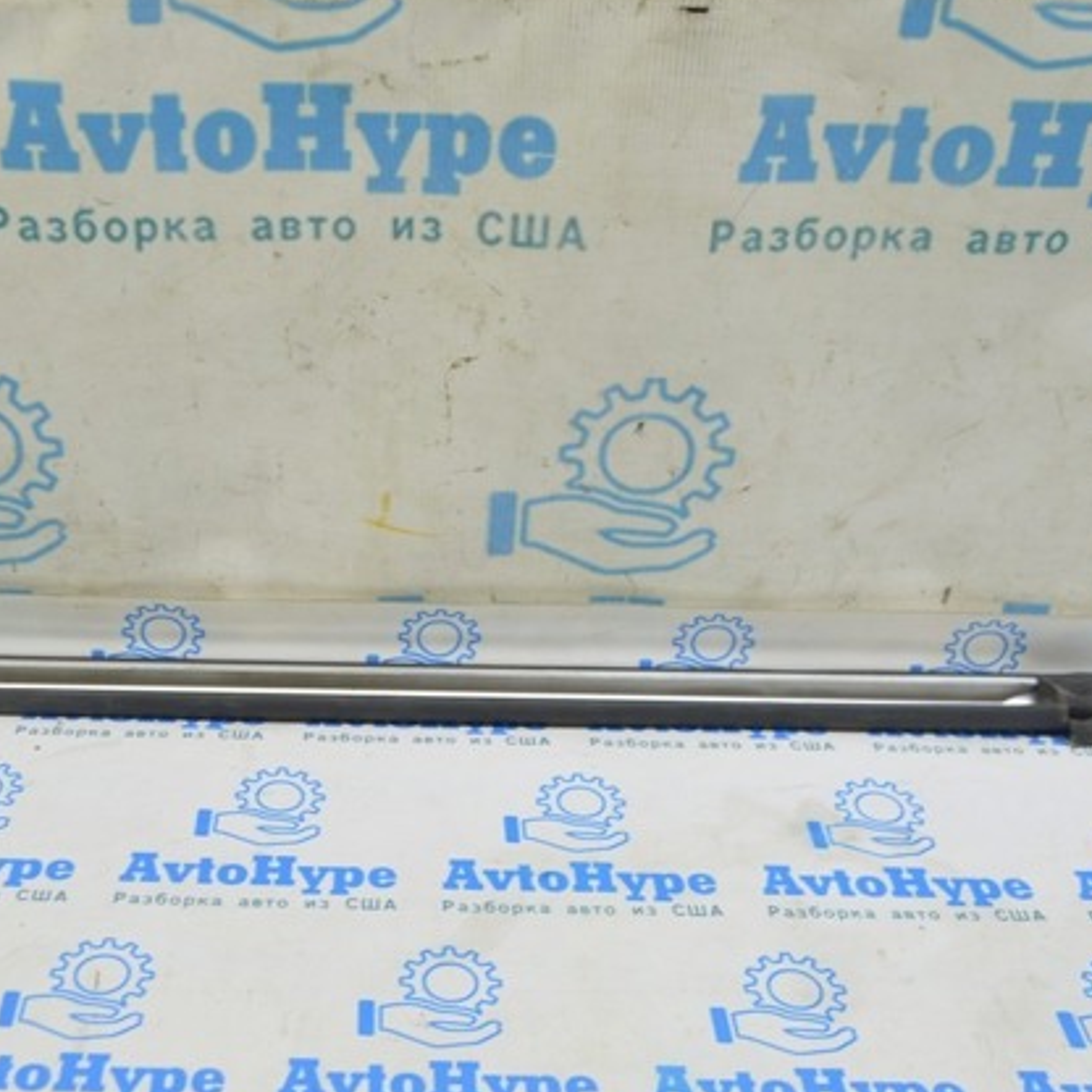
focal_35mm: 47
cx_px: 373
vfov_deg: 36.1
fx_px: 1677
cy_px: 539
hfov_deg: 35.7
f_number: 5.6
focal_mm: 24
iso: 400
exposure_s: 1/20
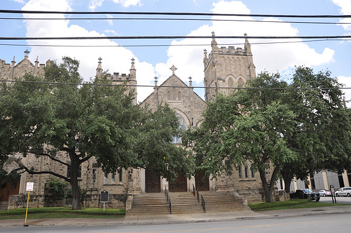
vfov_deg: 47.8
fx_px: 263
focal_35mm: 27
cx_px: 176
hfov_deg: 67.5
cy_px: 116
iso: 200
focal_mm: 18
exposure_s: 1/200
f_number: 8
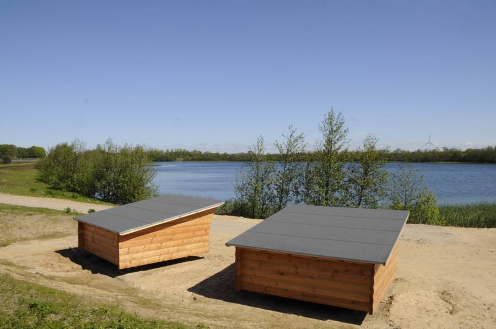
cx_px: 248
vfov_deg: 47.8
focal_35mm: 27
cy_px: 164
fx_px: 371
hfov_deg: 67.5
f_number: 16
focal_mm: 18
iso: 800
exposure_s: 1/1000
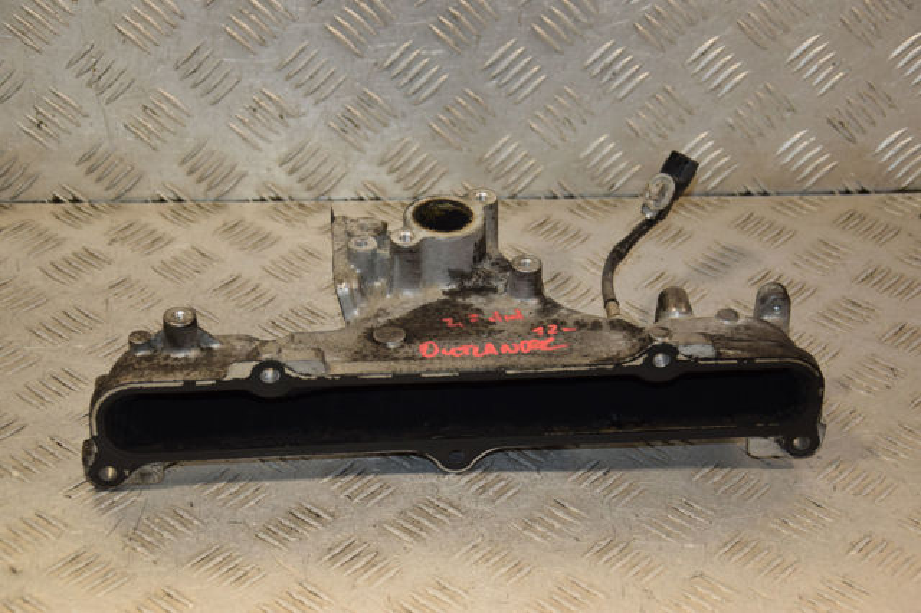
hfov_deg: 26.0
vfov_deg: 17.5
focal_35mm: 78
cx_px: 460
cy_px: 306
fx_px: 1994
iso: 800
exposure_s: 1/200
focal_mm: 52
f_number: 5
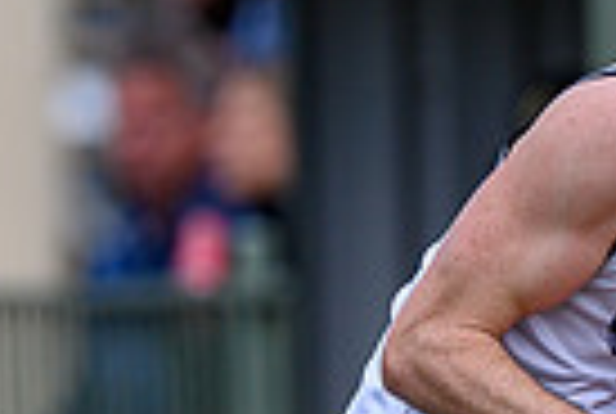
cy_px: 549
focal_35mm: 3039
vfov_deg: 0.5
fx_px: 52114
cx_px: 963
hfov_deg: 0.7
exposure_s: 1/1250
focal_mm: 500
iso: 320
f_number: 4
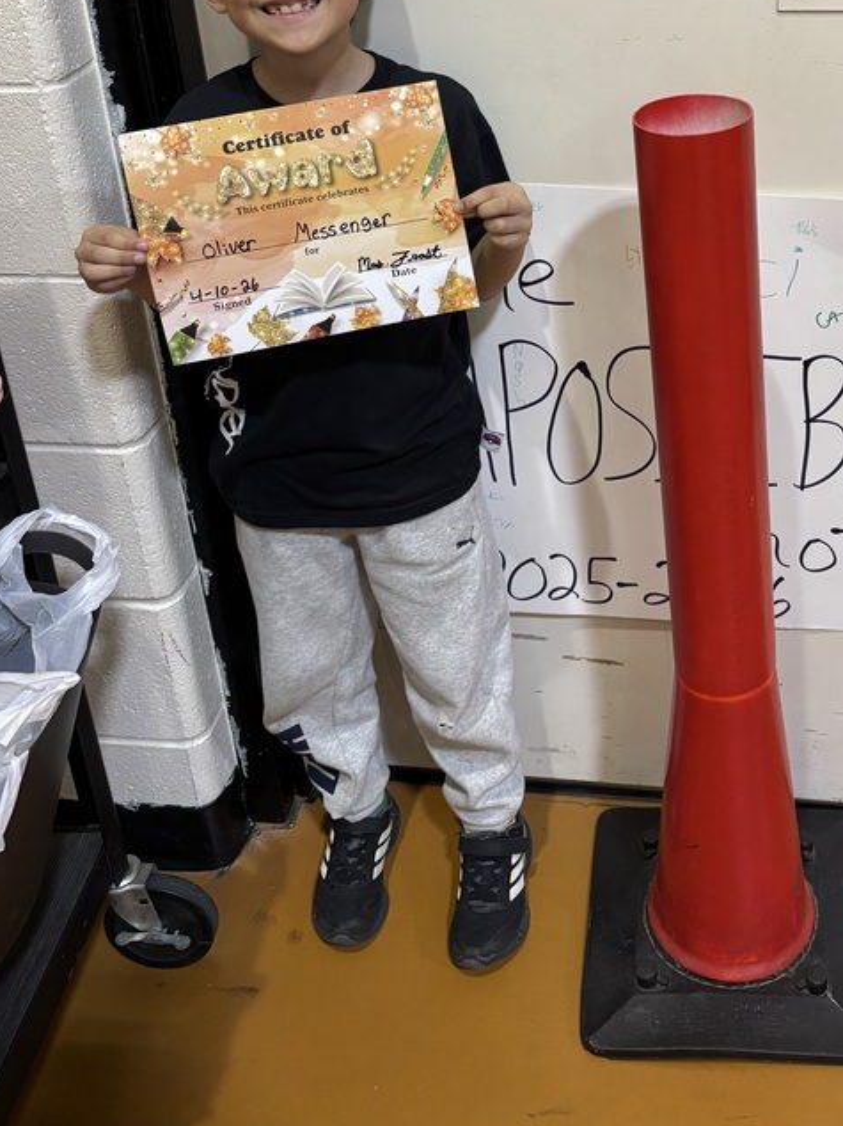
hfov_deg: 33.7
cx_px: 616
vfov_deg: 42.8
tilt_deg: -23.6
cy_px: 231
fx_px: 1365
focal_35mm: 42
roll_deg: +1.9
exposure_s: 1/60
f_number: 1.6
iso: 200
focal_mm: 5.96
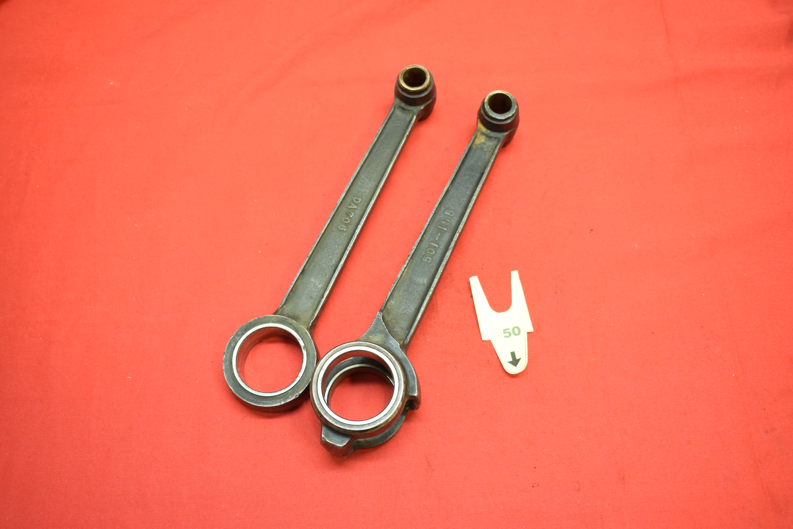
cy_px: 264
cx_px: 396
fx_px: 793
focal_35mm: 36
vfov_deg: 36.9
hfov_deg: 53.1
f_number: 5
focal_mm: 24
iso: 1600
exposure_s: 1/60
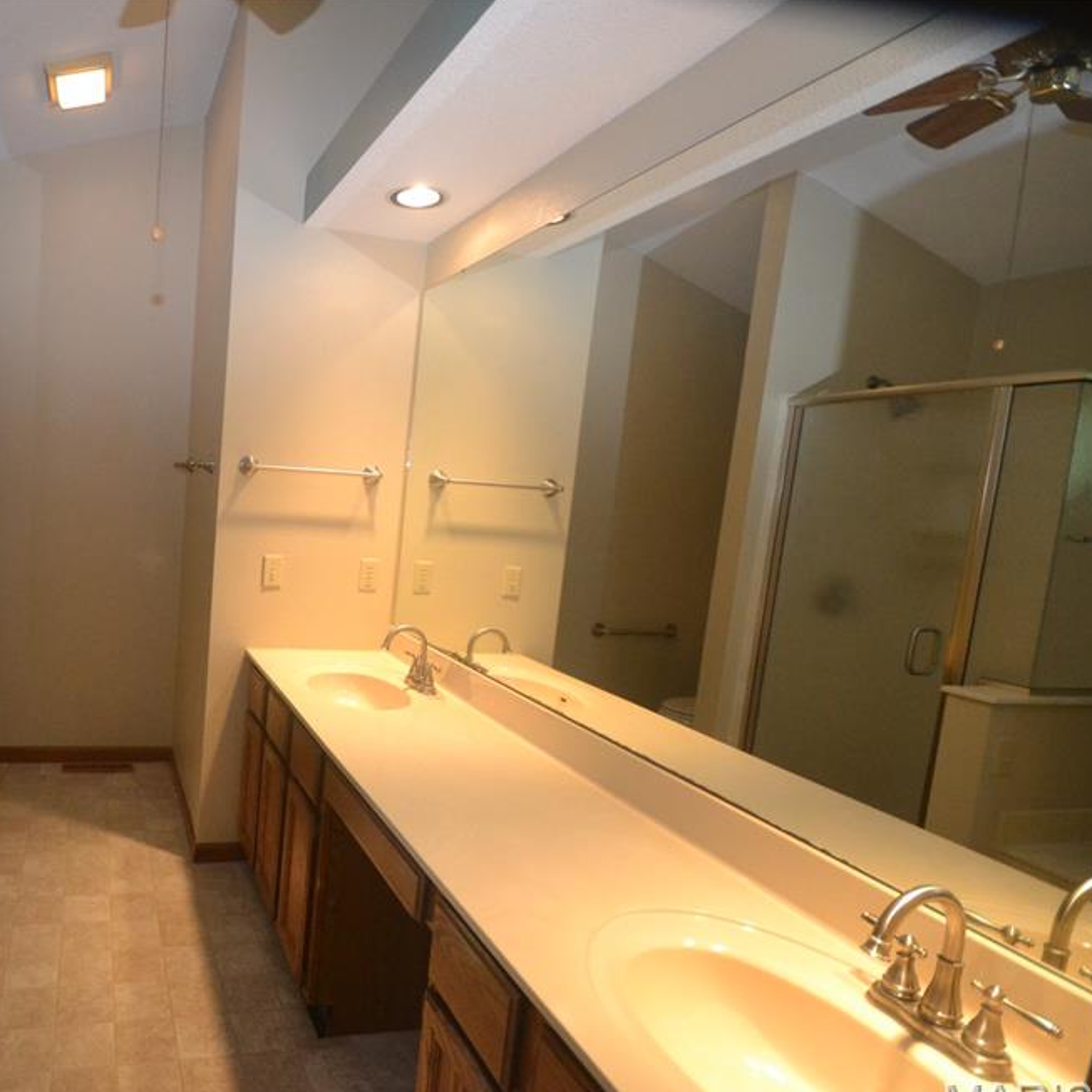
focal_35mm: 20
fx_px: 714
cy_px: 564
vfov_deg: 74.8
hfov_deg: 69.1
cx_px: 253
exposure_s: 1/60
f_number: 4
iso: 1800
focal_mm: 10
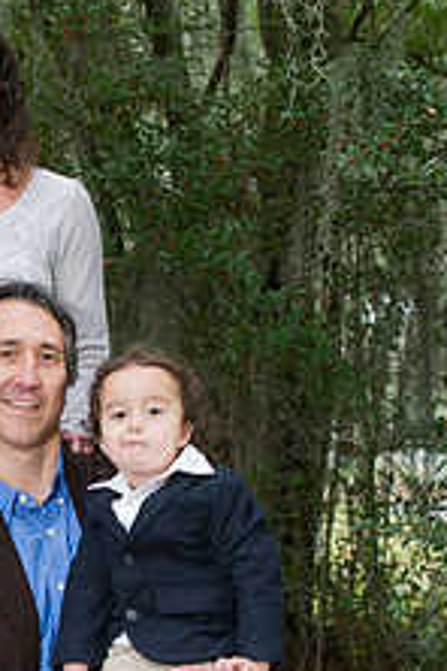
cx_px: 8
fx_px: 3017
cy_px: 520
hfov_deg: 8.4
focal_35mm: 162
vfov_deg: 12.6
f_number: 4.5
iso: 640
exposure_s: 1/200
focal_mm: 80
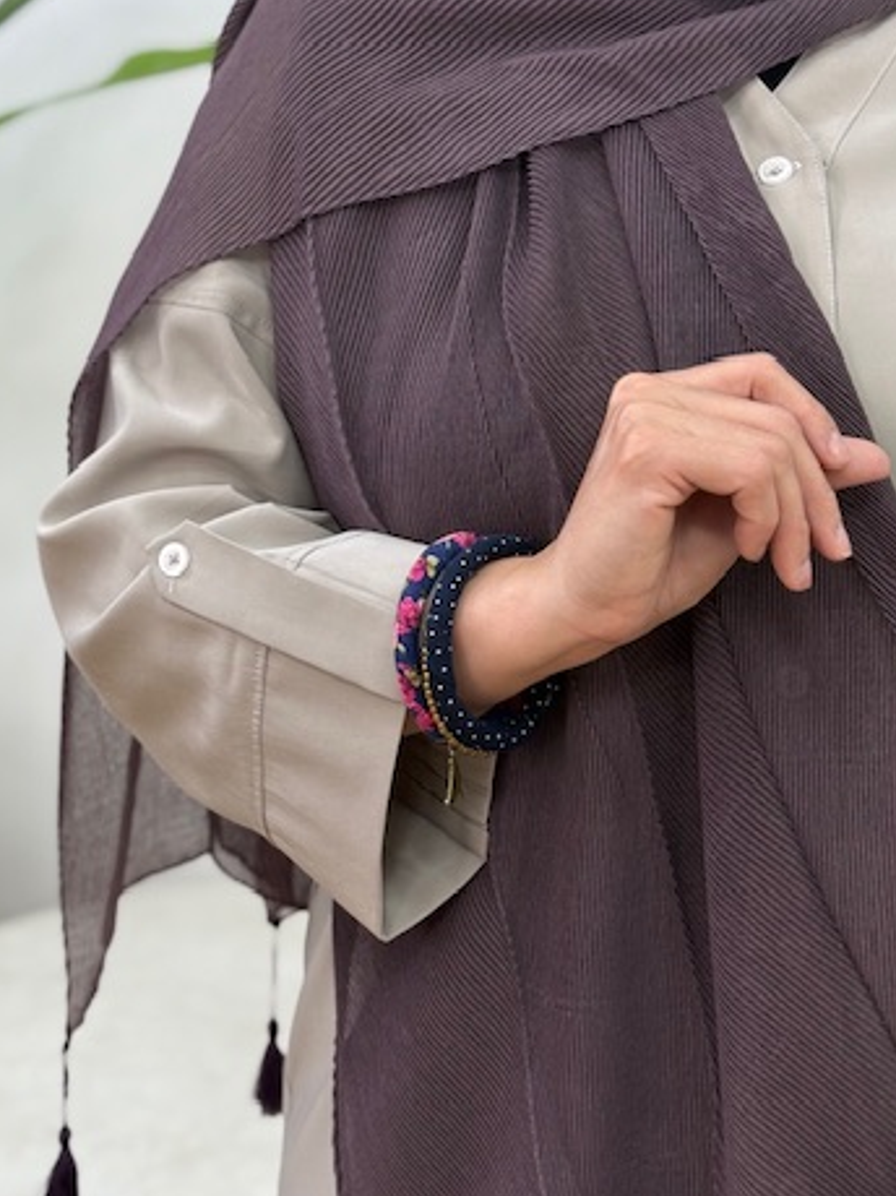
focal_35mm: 67
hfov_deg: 21.8
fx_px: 2313
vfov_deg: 28.9
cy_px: 464
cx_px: 307
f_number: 1.78
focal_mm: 6.76
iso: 64
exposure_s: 1/242
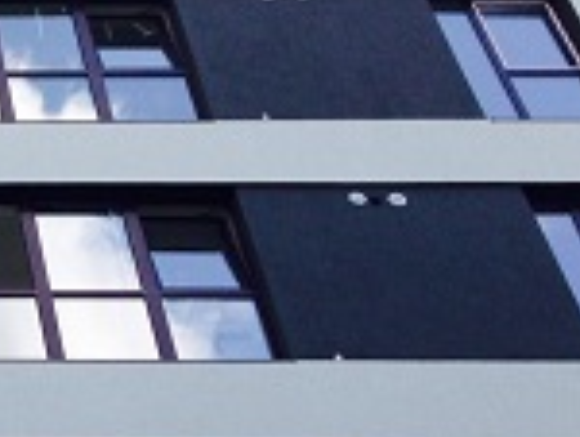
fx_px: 1846
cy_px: 218
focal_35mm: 110
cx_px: -340
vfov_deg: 13.5
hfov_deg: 16.1
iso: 50
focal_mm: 4.12
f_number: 2.4
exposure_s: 1/559
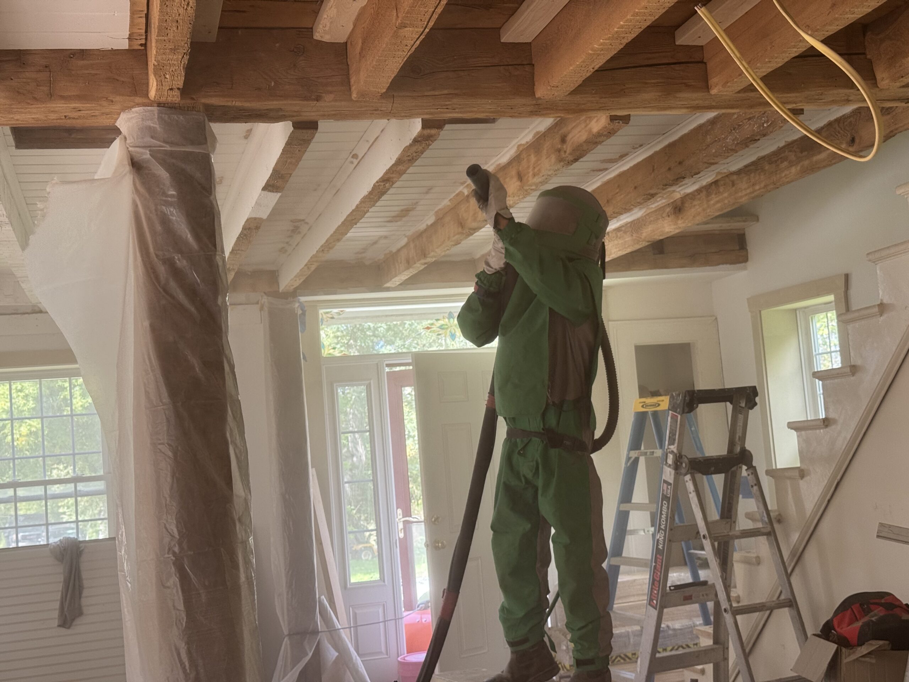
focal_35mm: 48
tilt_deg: +4.1
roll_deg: +5.0
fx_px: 1260
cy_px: 341
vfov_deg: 30.3
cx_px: 454
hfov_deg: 39.7
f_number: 1.78
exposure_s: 1/121
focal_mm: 6.76
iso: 100
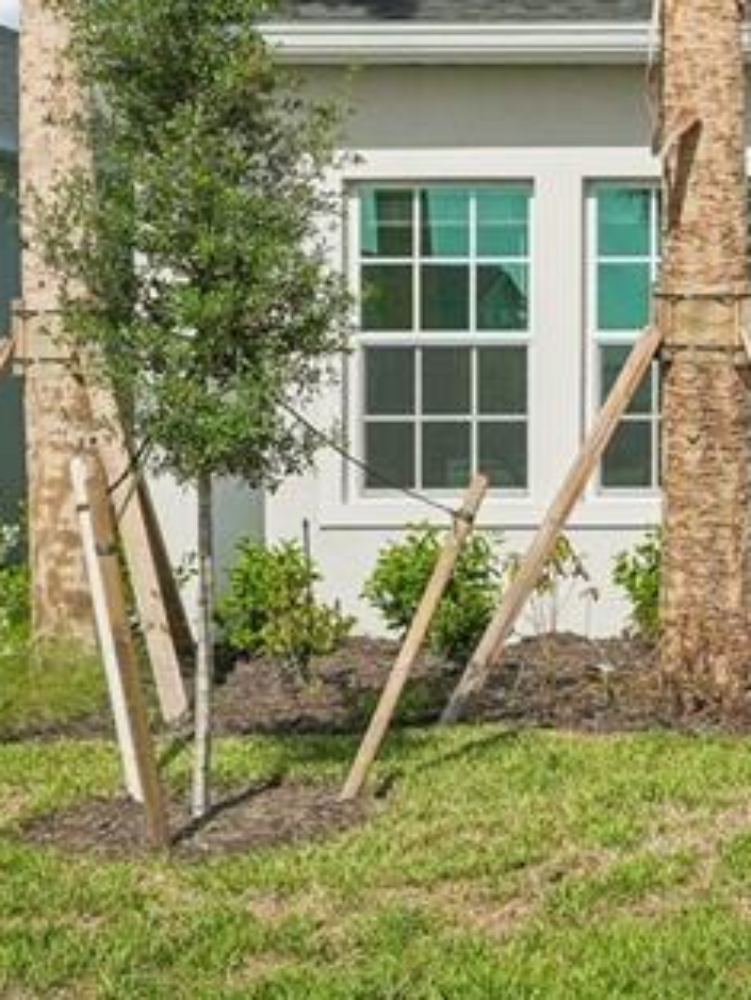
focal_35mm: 90
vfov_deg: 21.4
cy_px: 112
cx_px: 1374
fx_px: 2589
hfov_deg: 14.4
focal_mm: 28.5
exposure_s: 1/2500
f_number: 8
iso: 400
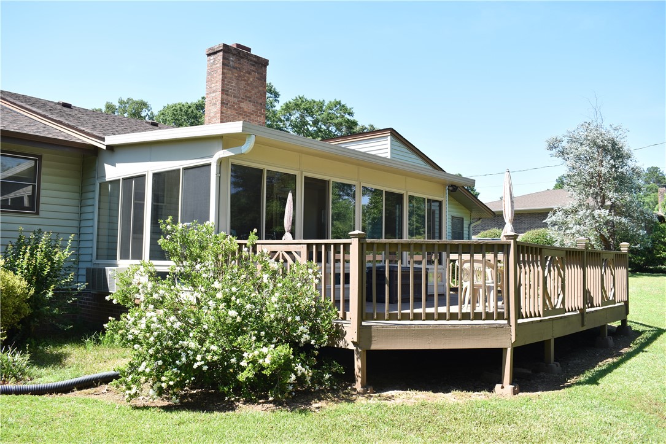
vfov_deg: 41.7
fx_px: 583
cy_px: 222
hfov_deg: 59.5
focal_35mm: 32
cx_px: 333
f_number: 6.3
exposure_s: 1/160
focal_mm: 21
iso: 100
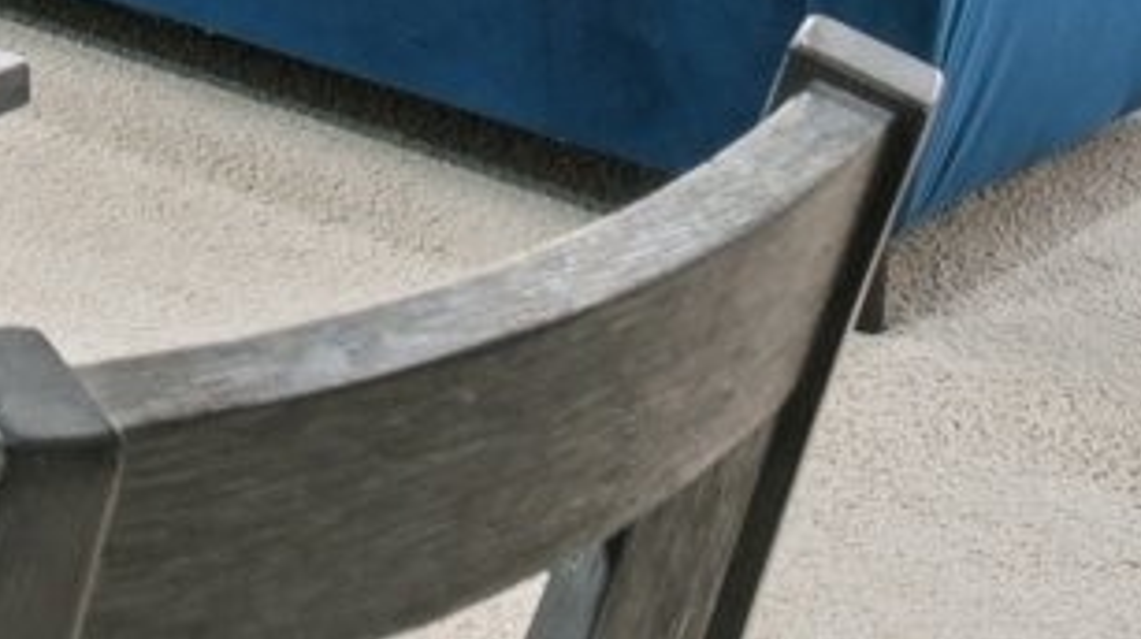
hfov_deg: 15.2
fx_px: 3280
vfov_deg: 9.3
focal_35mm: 108
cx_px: -1267
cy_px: -1157
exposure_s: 1/5
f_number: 8
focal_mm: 15.5
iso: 400
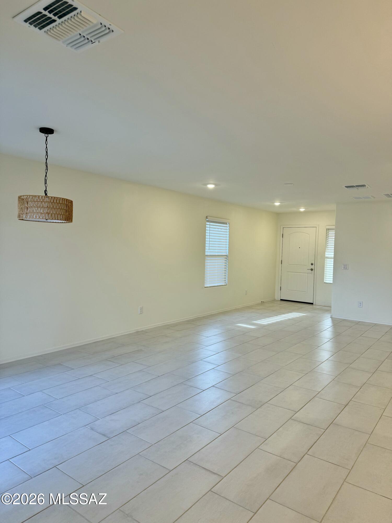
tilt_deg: -2.7
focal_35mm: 24
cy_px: 262
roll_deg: -1.5
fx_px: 362
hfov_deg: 56.8
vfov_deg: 71.6
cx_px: 196
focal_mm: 6.76
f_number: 1.78
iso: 64
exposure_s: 1/120
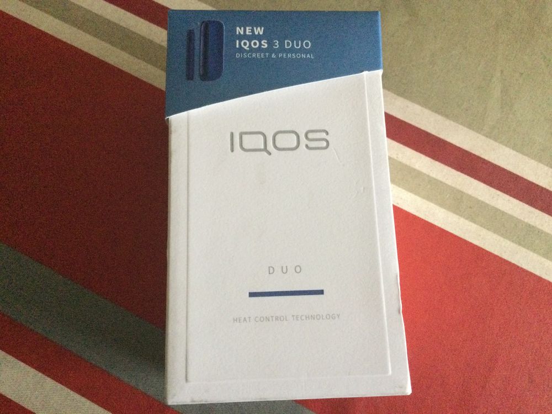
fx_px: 494
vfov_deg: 45.4
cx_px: 276
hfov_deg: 58.4
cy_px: 207
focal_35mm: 31
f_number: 2.4
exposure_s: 1/17
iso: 320
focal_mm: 3.3
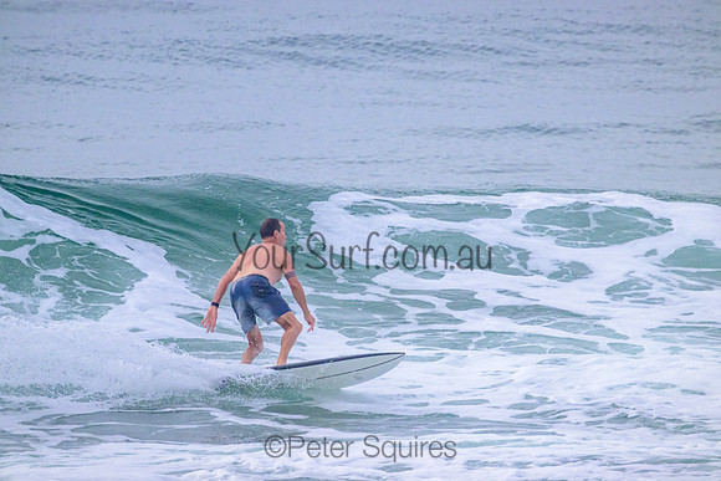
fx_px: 16025
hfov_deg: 2.6
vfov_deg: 1.7
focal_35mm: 800
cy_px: 240
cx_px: 360
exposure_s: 1/2000
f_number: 11
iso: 2800
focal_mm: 800
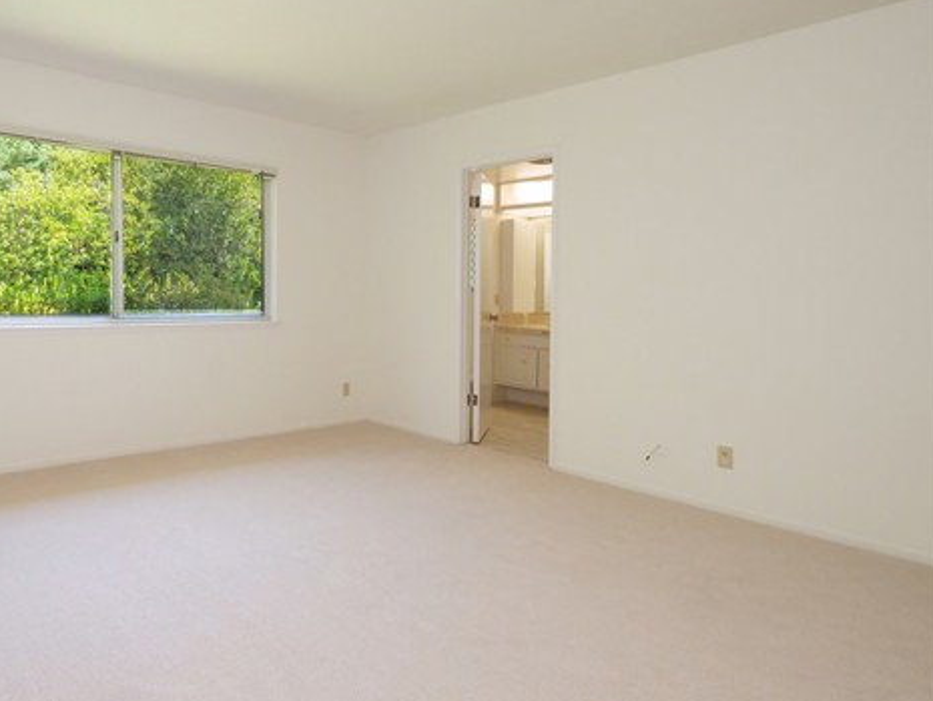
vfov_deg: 61.1
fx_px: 593
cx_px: 301
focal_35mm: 22
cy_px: 329
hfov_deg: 73.7
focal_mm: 8
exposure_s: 1/100
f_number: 8
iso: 3200
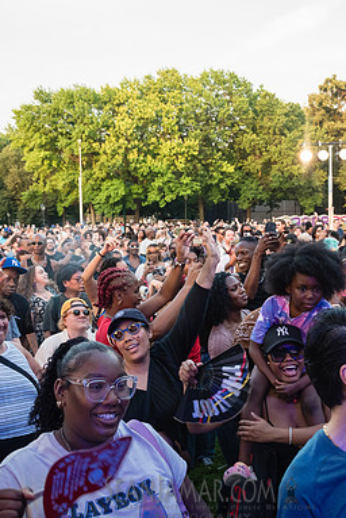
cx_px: 234
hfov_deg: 29.1
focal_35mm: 46
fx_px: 662
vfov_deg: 42.7
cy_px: 263
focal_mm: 27
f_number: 4
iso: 2000
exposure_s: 1/320
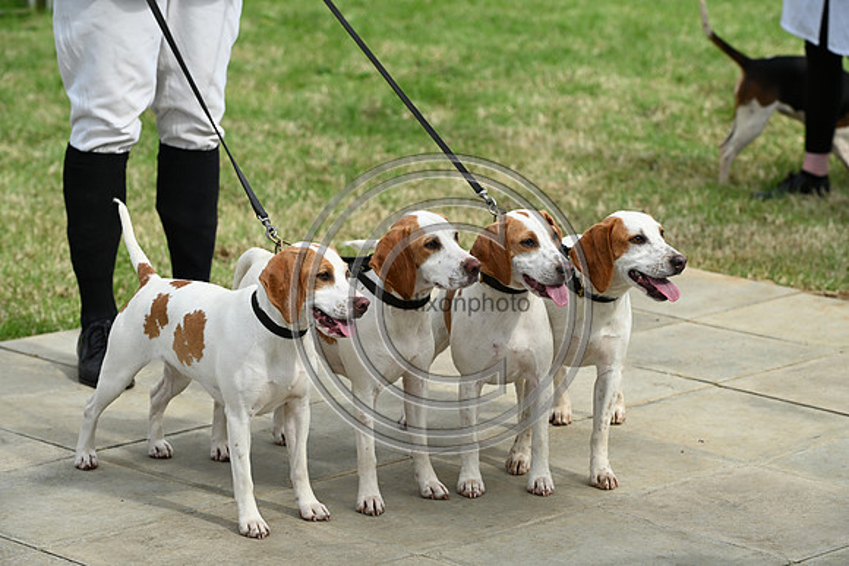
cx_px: 424
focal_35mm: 120
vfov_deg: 11.4
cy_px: 283
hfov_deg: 17.1
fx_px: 2831
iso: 360
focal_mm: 120
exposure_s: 1/1000
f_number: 5.6
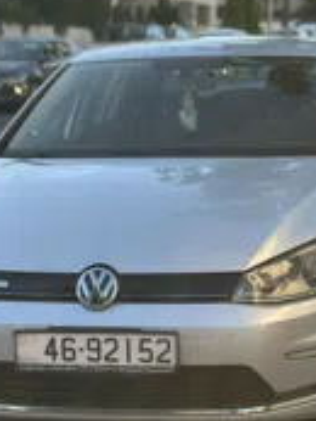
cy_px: 197
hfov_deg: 13.4
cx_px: 175
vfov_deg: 17.7
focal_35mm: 111
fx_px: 1349
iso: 80
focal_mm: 6.86
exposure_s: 1/1085
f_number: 1.78
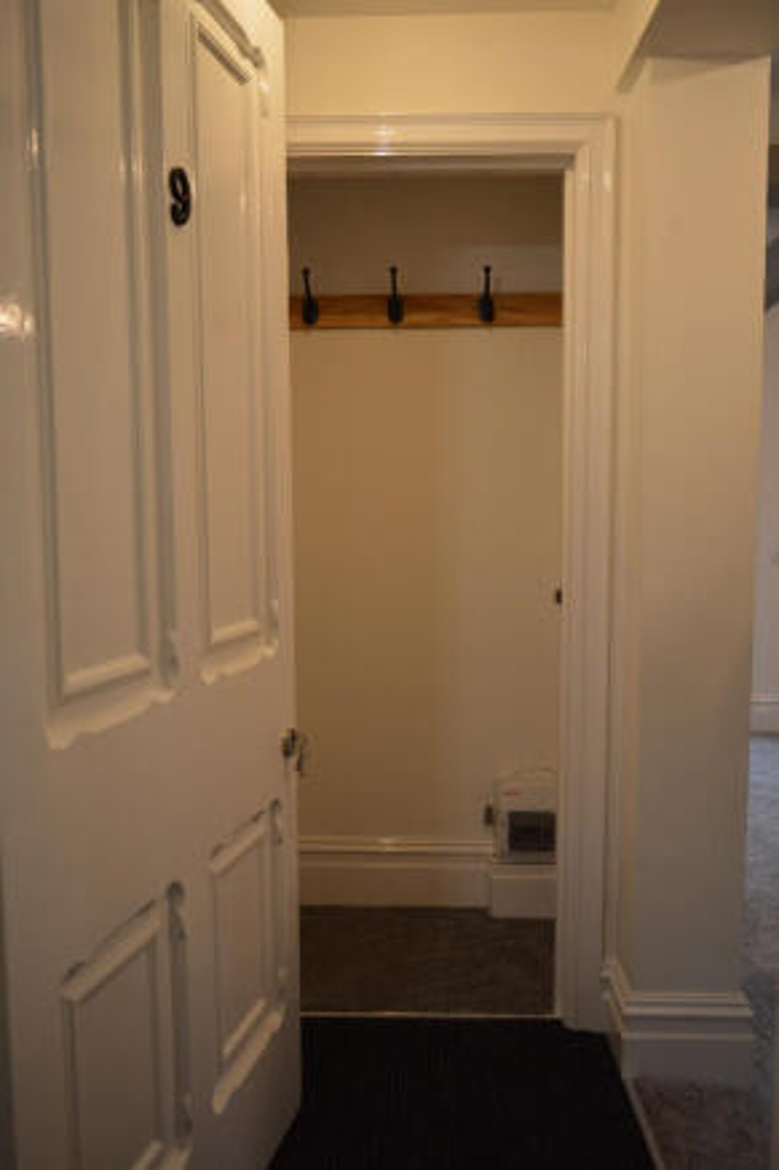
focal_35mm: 27
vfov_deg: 67.4
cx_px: 390
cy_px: 585
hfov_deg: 47.9
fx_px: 877
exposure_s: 1/50
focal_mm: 18
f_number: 3.5
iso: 400
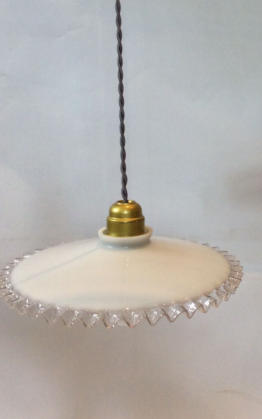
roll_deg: -0.2
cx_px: 264
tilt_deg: -8.3
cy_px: 124
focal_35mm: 58
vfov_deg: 34.6
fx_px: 663
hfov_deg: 21.5
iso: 50
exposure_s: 1/25
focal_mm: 3.3
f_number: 2.4
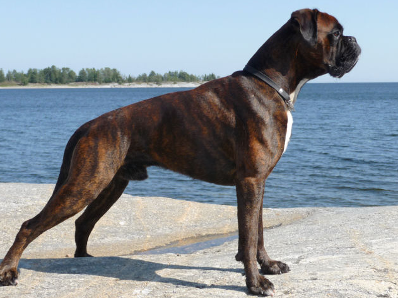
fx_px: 828
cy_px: 149
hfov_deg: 27.0
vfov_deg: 20.4
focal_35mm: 72
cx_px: 197
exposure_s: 1/500
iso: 100
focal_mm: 9.3
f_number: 4.3
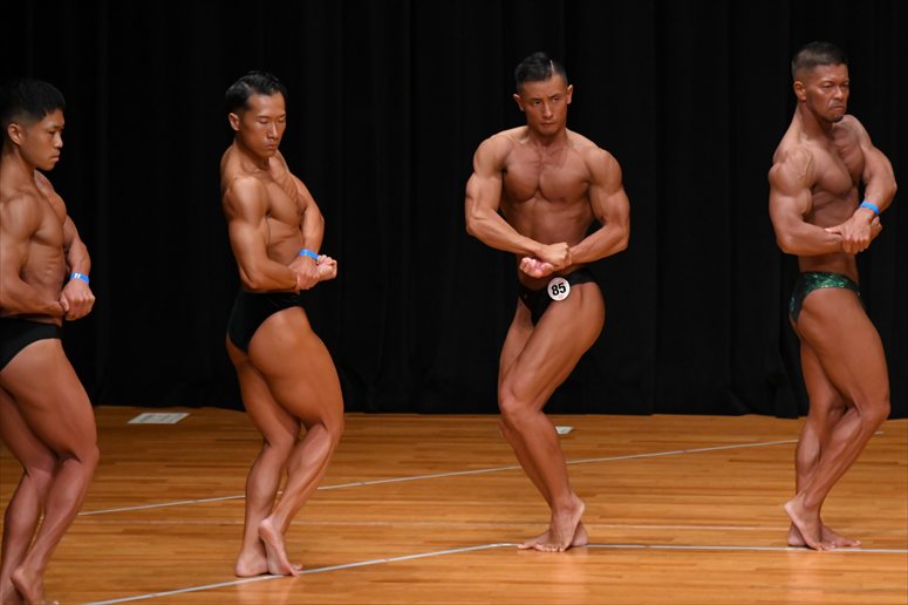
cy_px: 302
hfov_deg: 7.2
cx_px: 454
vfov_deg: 4.8
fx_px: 7185
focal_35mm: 285
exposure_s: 1/400
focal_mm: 190
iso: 3200
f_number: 5.6
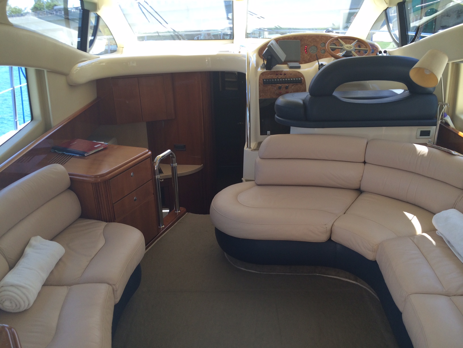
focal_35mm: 30
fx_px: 401
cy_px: 174
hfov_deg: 60.0
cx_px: 232
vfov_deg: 46.8
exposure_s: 1/125
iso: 32
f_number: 2.2
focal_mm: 4.12
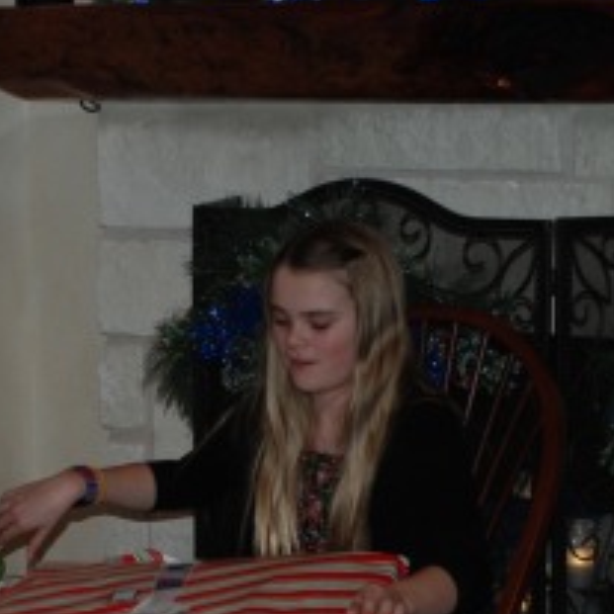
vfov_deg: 11.6
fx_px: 3010
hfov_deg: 11.6
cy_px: 510
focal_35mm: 150
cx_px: 249
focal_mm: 38
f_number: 4.5
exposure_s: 1/60
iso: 200
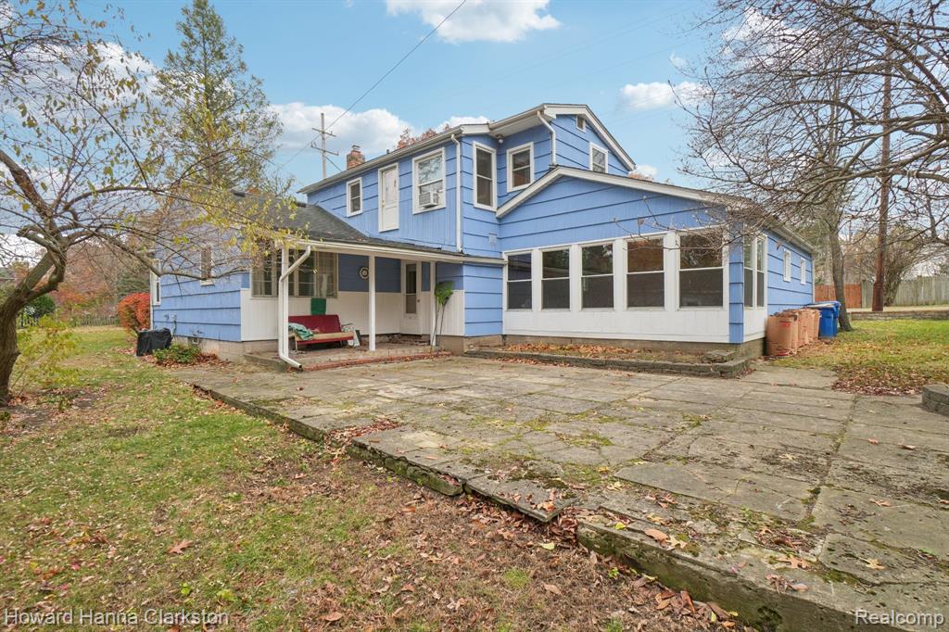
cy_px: 316
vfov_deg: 72.0
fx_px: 435
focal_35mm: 16
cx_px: 474
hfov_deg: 95.0
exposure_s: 1/30
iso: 200
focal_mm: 11
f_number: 8
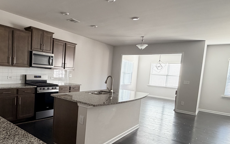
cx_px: 68
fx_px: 157
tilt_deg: -5.7
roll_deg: -3.3
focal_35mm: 25
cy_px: 84
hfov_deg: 69.5
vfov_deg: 49.1
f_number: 2.2
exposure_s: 1/120
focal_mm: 2.22
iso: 320
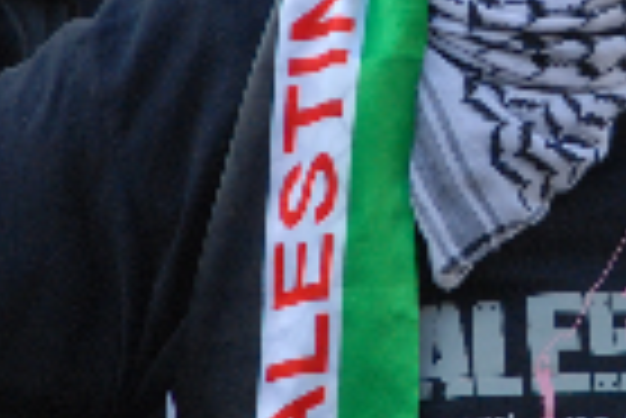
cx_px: 572
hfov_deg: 3.5
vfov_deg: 2.4
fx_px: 10188
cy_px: 29
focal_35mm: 585
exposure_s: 1/125
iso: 400
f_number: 5.6
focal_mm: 85
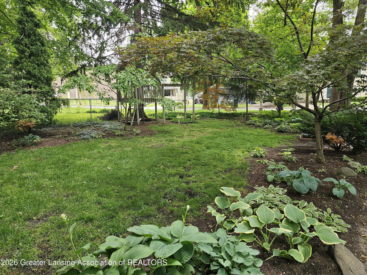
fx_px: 244
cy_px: 138
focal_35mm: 23
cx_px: 184
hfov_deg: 73.9
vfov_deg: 58.9
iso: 64
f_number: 1.7
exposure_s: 1/180
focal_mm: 6.3
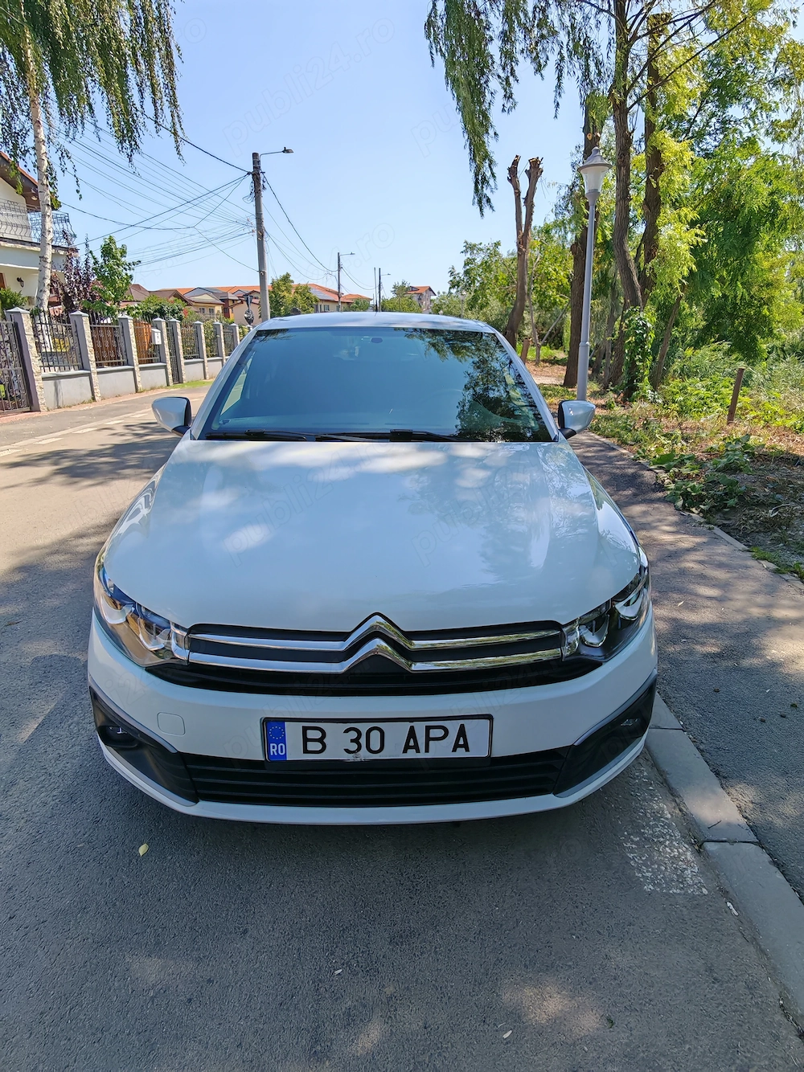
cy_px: 536
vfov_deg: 87.8
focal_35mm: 18
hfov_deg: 71.6
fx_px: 558
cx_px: 402
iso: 50
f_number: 2
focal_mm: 1.82
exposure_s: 1/710
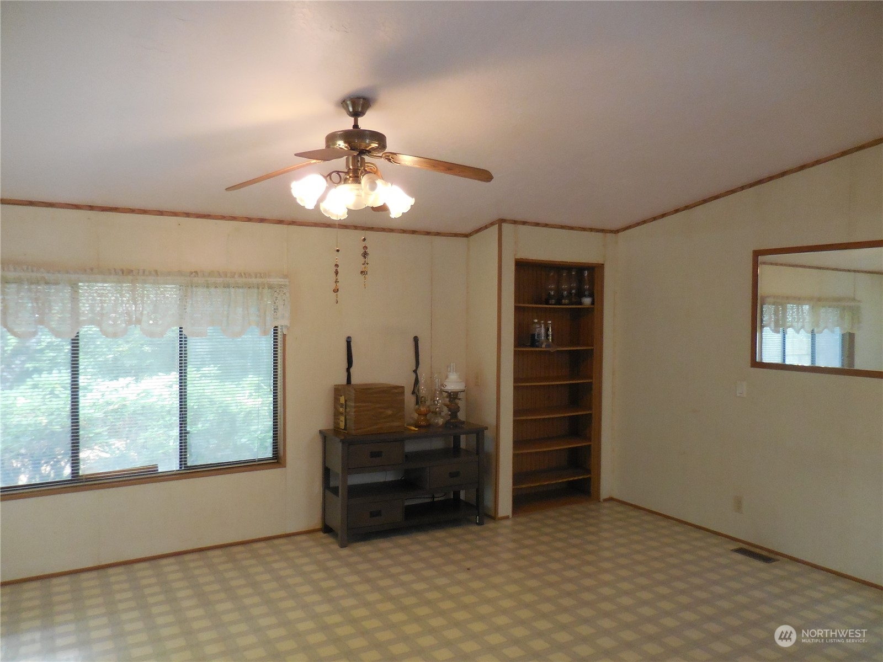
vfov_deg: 54.9
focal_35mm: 25
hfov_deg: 69.4
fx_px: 638
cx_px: 442
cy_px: 331
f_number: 3.3
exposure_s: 1/30
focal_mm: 4.5
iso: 400
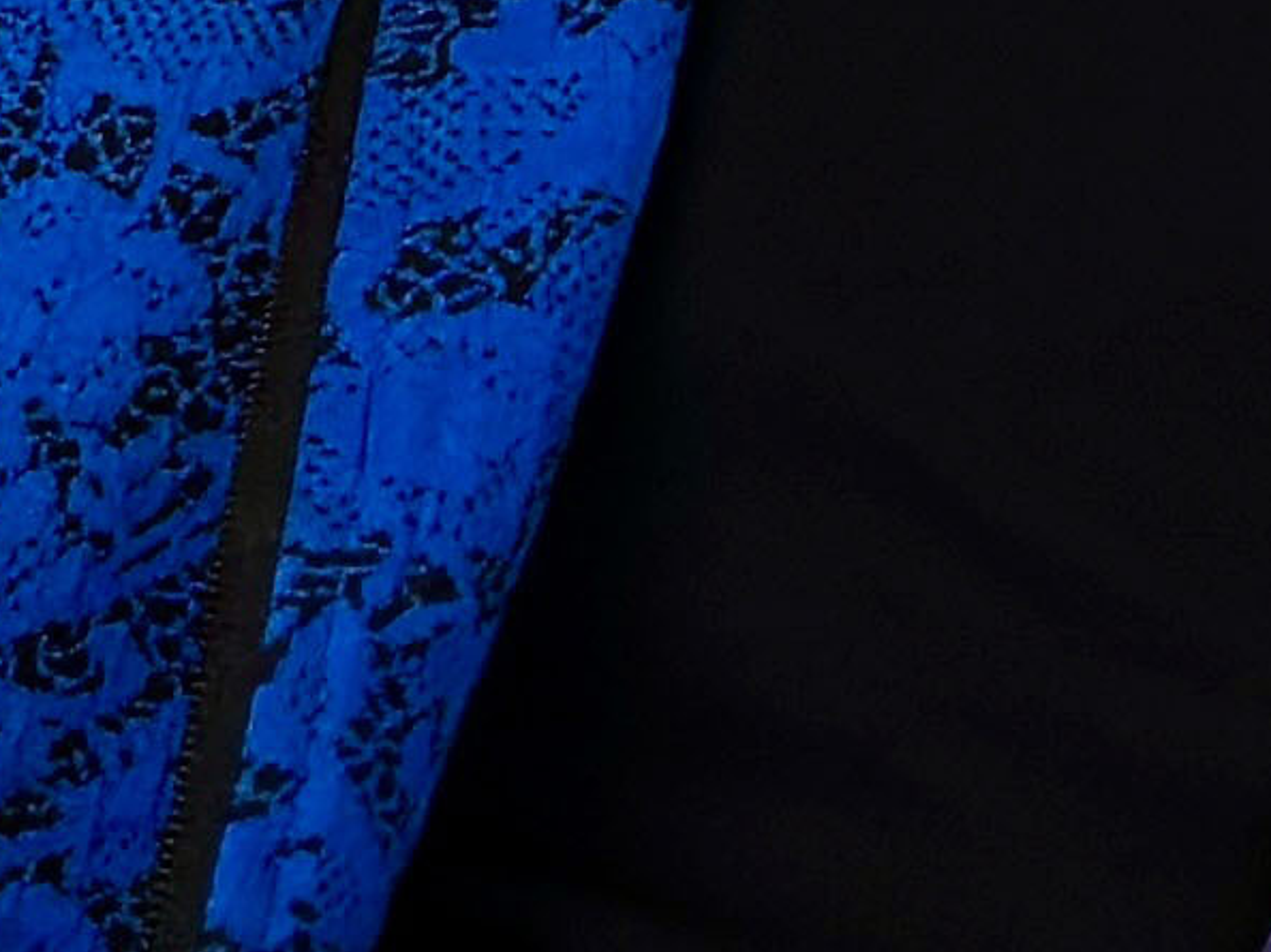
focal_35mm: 326
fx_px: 11965
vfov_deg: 4.4
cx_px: 1611
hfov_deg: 6.0
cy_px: -1598
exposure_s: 1/100
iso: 100
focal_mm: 6.9
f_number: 1.8
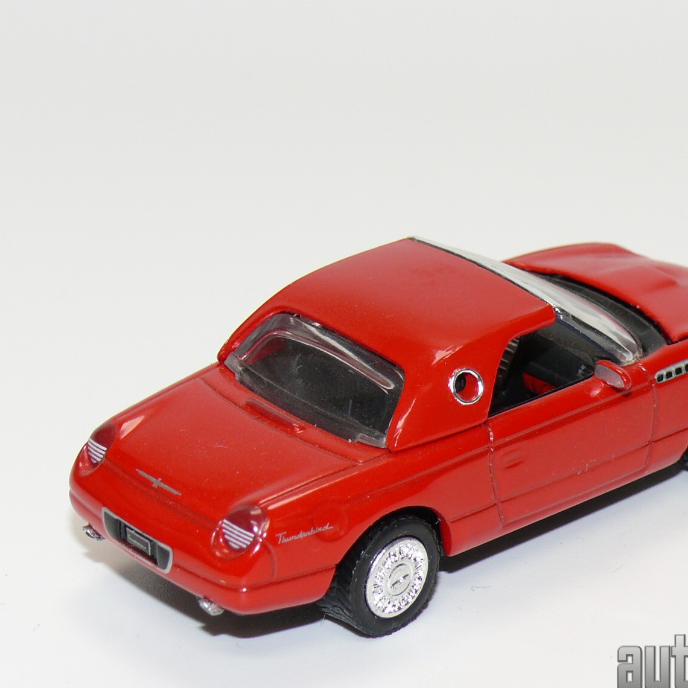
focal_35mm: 134
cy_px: 352
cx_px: 478
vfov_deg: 13.0
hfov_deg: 13.0
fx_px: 3013
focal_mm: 13.8
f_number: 4
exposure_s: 1/30
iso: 100
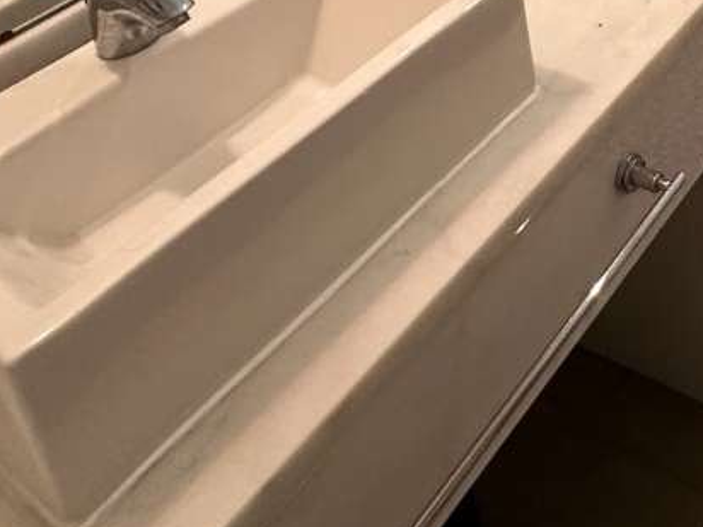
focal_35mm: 51
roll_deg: +7.4
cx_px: 746
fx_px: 1036
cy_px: -347
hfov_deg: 33.4
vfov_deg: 21.6
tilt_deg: -15.1
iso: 250
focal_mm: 2.22
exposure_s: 1/100
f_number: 2.2
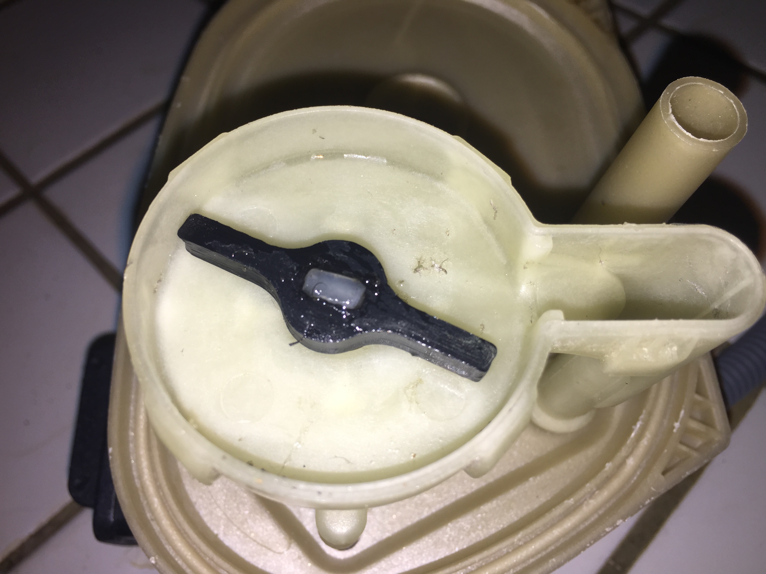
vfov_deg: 48.2
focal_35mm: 29
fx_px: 642
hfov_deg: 61.7
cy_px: 287
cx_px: 383
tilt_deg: -58.0
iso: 32
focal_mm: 4.15
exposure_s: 1/329
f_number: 2.2
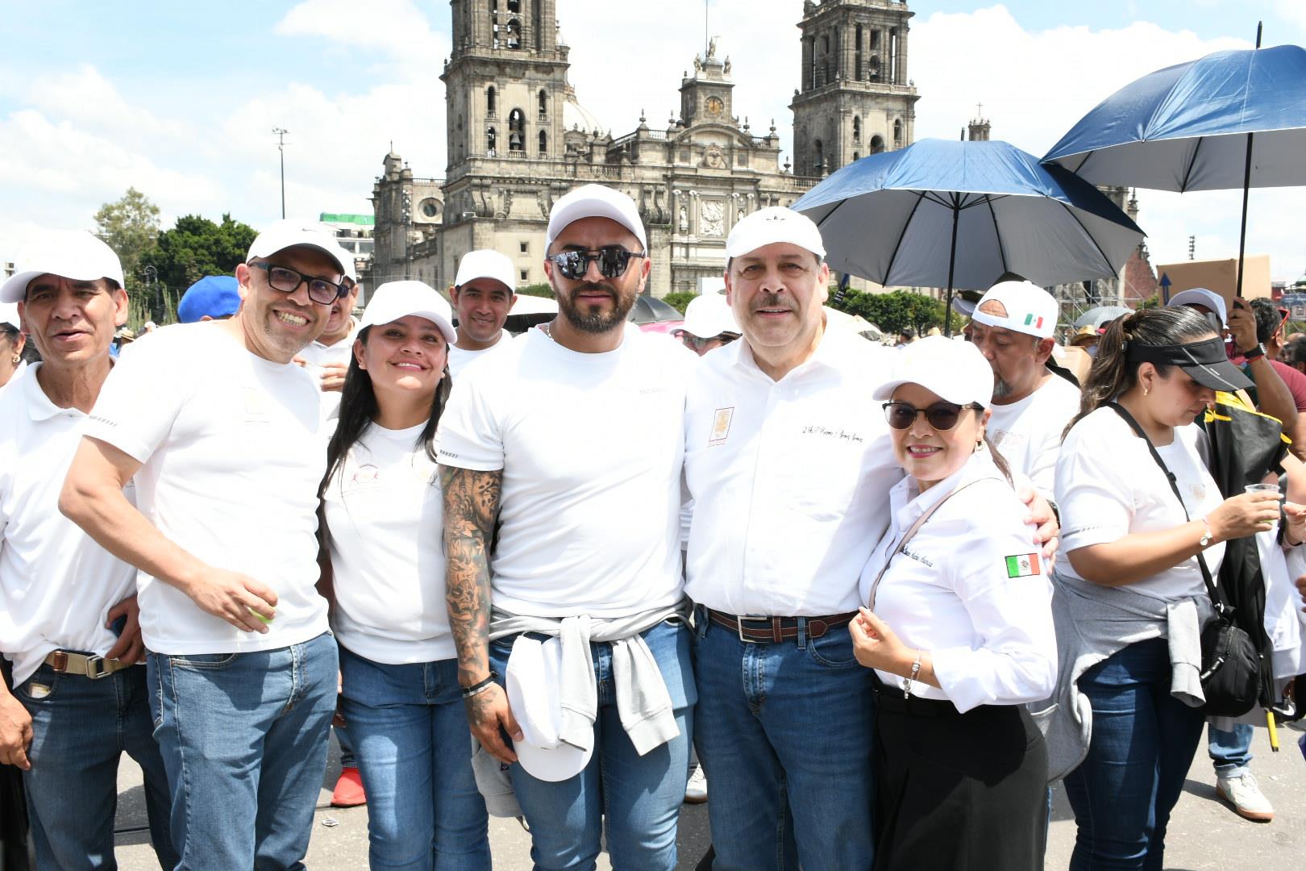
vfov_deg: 38.9
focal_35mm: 34
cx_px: 653
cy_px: 436
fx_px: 1233
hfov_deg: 55.8
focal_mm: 23
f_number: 13
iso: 250
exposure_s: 1/125
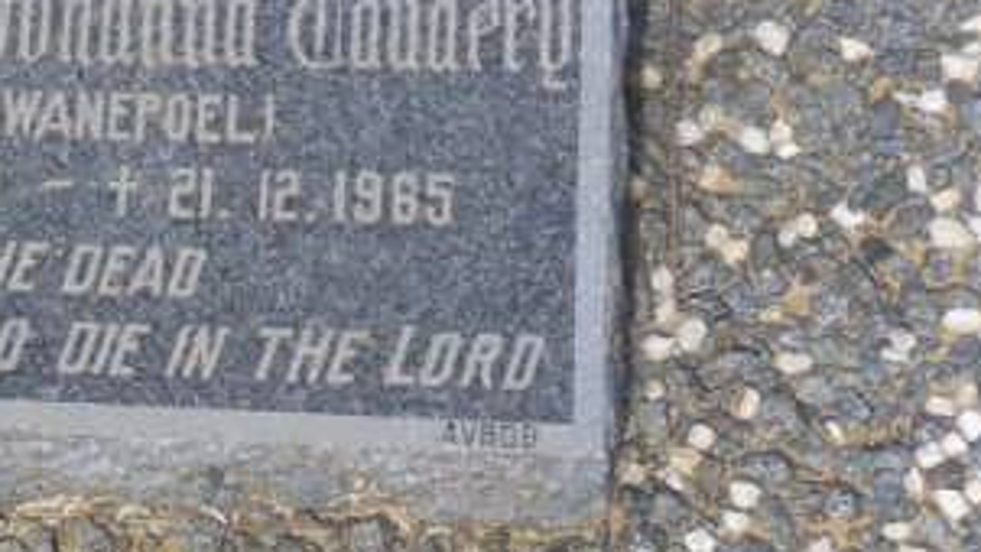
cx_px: 120
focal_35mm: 117
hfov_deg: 18.1
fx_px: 3044
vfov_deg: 10.4
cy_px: 214
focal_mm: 4.9
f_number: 3.5
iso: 80
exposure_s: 1/635
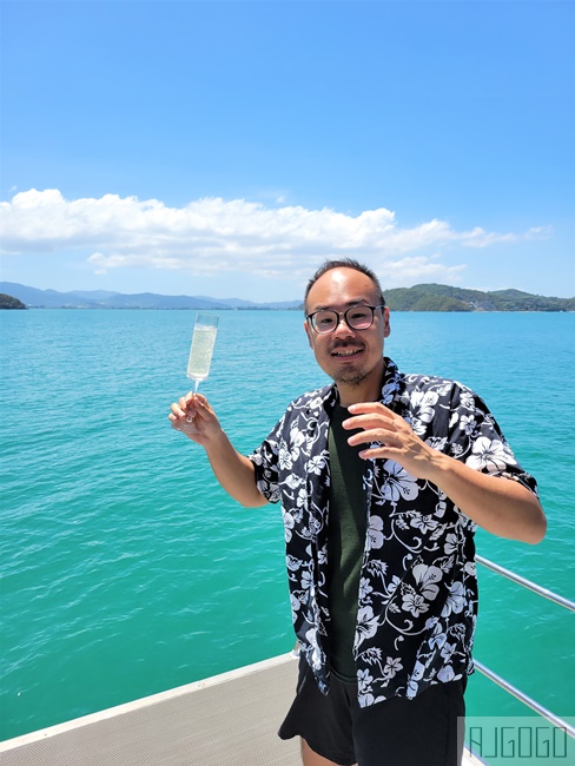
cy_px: 383
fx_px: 575
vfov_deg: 67.3
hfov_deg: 53.1
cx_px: 288
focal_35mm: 26
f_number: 1.8
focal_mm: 5.4
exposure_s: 1/2049
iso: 40
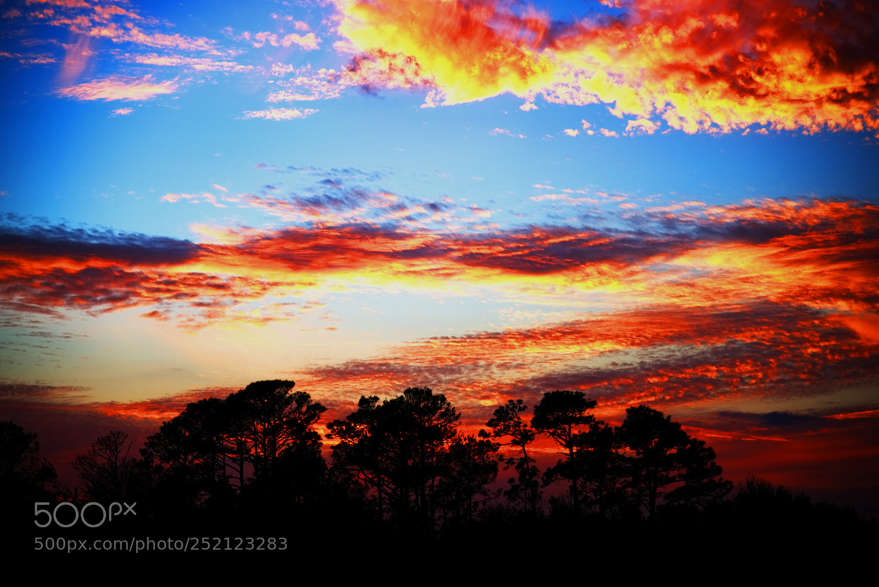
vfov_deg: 11.4
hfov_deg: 17.1
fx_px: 2932
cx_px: 440
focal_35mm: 120
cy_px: 294
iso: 64
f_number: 4
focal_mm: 120
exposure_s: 1/60
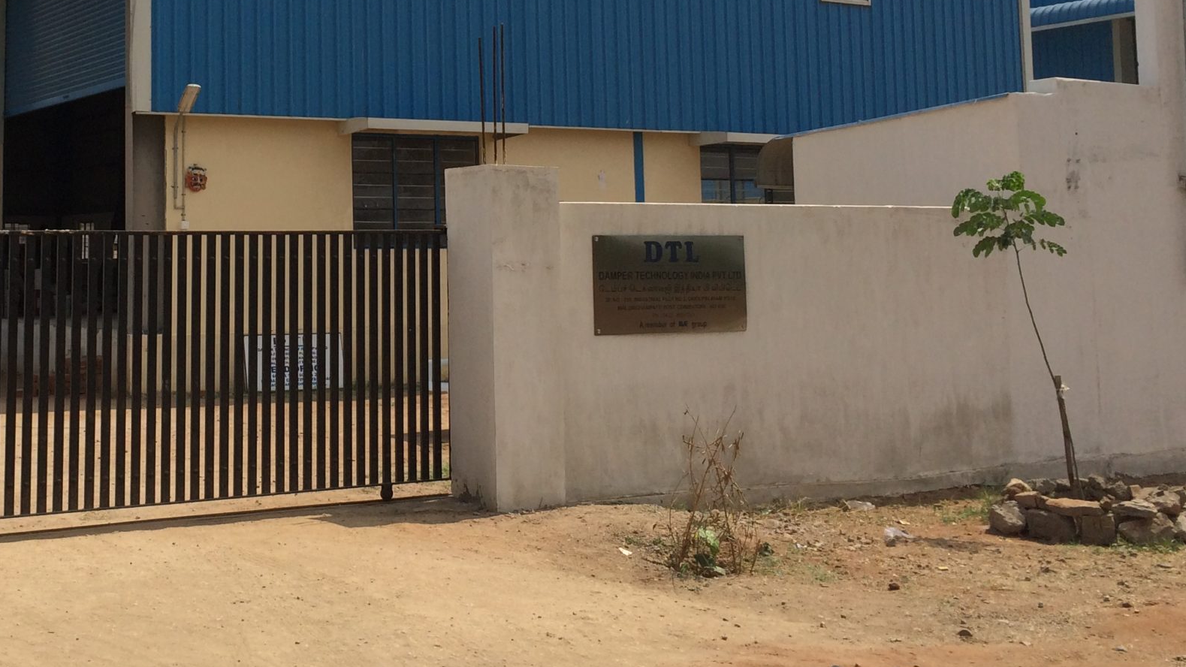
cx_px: 322
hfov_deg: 38.3
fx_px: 1667
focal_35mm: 53
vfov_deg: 22.2
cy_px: 98
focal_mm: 4.12
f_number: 2.2
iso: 40
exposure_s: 1/3731
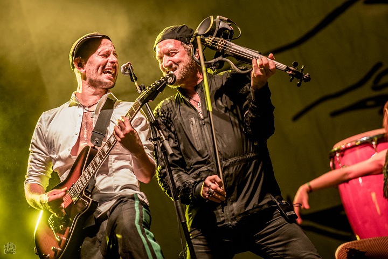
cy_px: 130
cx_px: 194
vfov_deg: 4.8
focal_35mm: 285
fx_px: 3071
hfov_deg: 7.2
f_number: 2.8
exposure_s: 1/100
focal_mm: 190
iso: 640
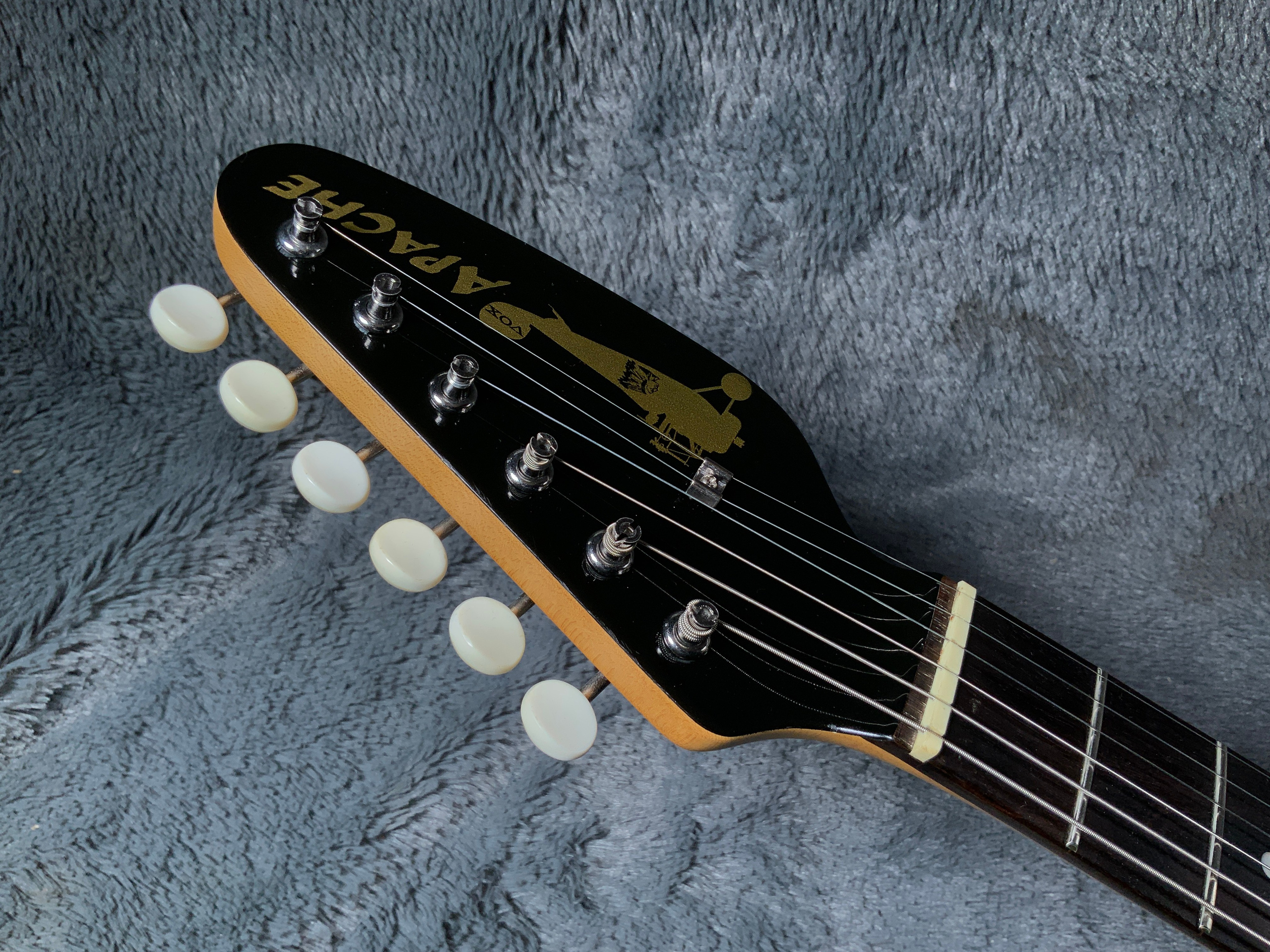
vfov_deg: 48.2
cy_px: 476
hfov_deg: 61.7
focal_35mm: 29
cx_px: 635
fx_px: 1064
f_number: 1.8
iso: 20
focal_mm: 3
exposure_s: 1/156
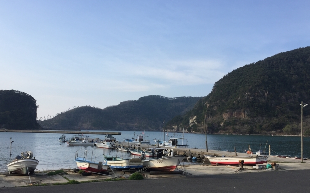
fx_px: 304
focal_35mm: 36
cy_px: 119
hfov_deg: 54.0
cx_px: 155
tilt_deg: +0.5
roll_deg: -0.9
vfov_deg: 35.2
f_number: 2.2
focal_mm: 4.15
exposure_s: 1/964
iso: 32
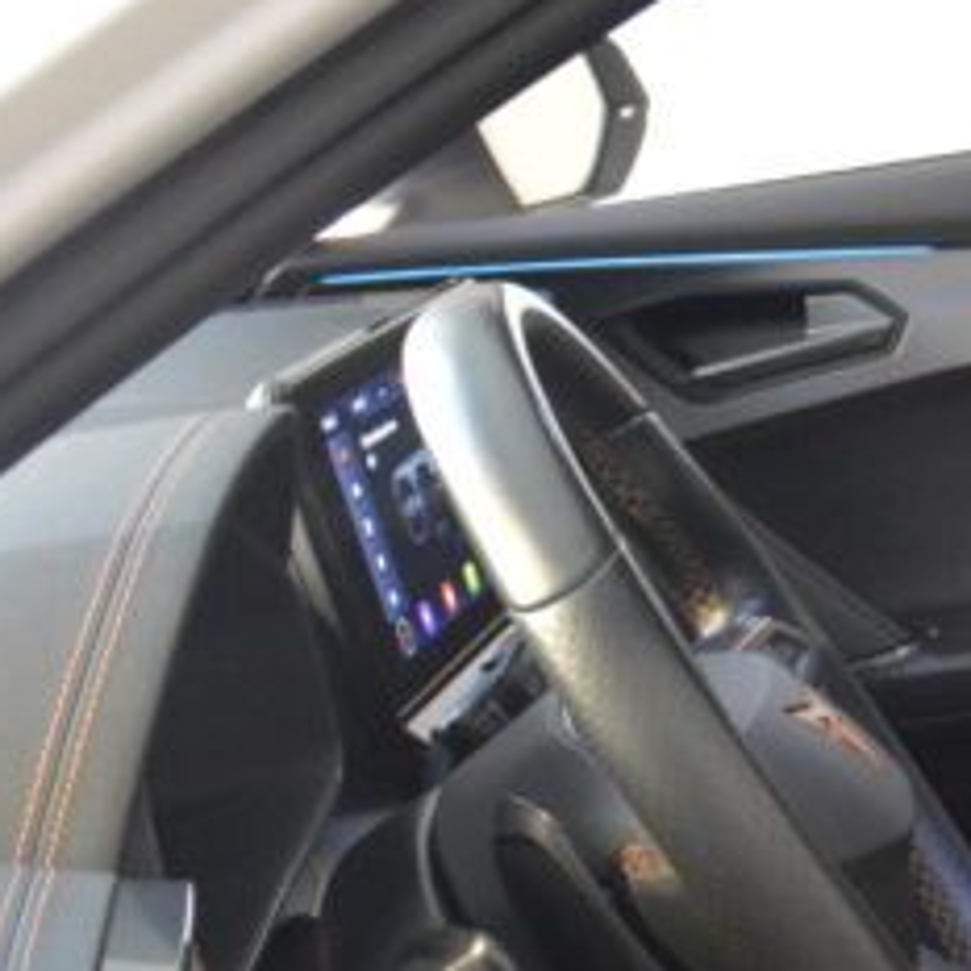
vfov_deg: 17.1
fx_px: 3205
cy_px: 740
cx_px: 1709
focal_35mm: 101
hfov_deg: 15.1
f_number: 5.6
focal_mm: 18
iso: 2500
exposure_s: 1/40
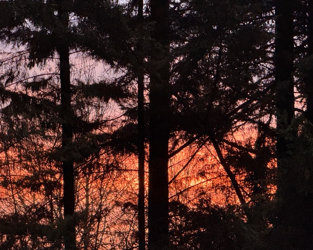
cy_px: 121
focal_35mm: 186
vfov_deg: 8.3
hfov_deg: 10.4
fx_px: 1723
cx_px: 80
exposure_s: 1/45
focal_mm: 15.66
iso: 800
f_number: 2.8
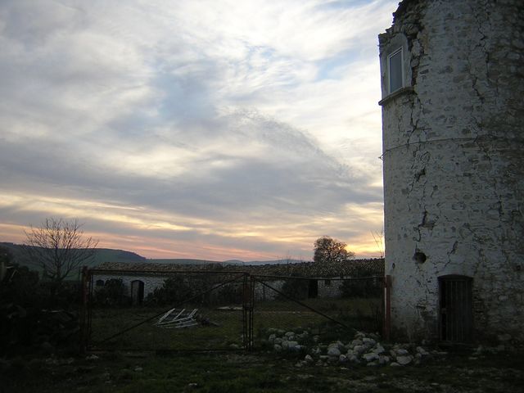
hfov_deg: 51.4
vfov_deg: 39.7
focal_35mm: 36
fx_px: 545
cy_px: 196
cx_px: 262
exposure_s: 1/301
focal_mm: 4.7
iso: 100
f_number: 2.6
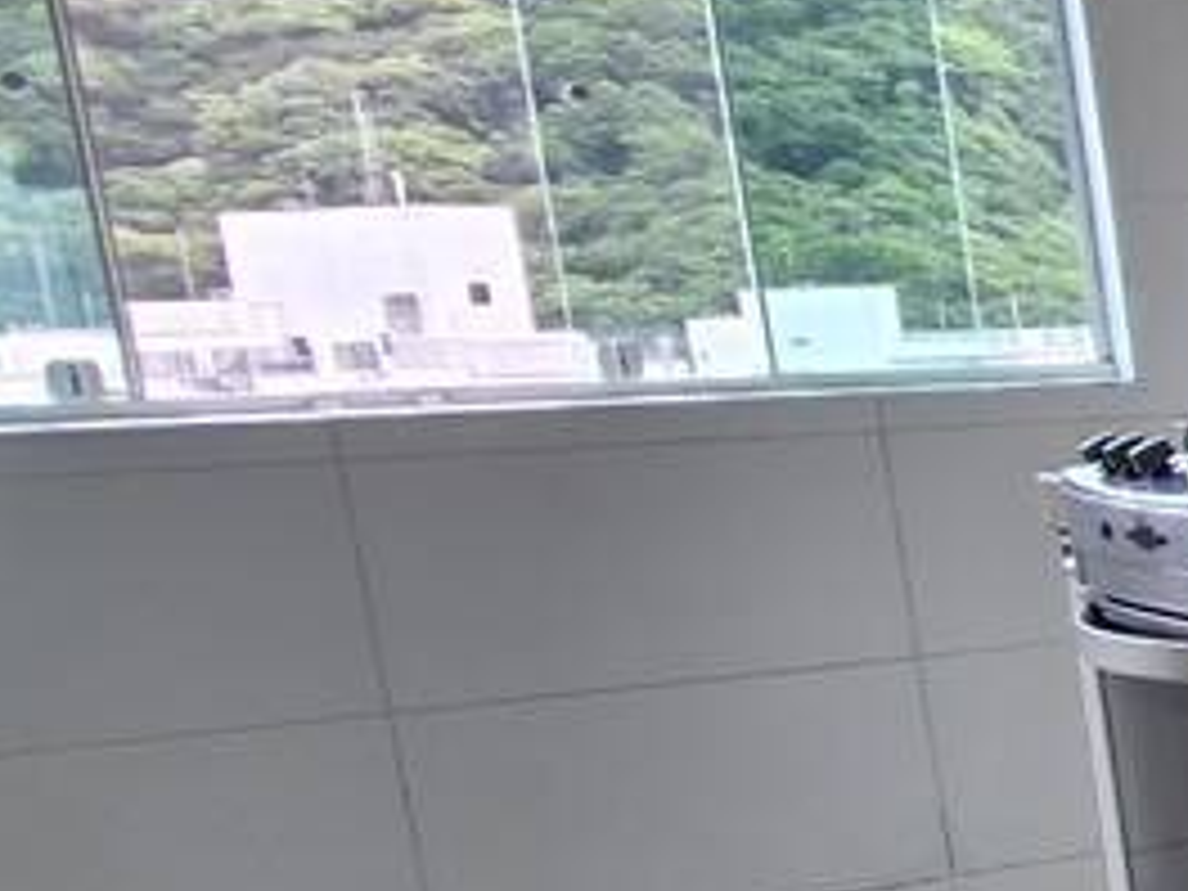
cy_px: 778
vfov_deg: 20.4
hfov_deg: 17.1
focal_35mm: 71
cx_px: 2552
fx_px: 2437
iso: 50
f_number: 2.2
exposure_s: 1/60
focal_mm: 1.74
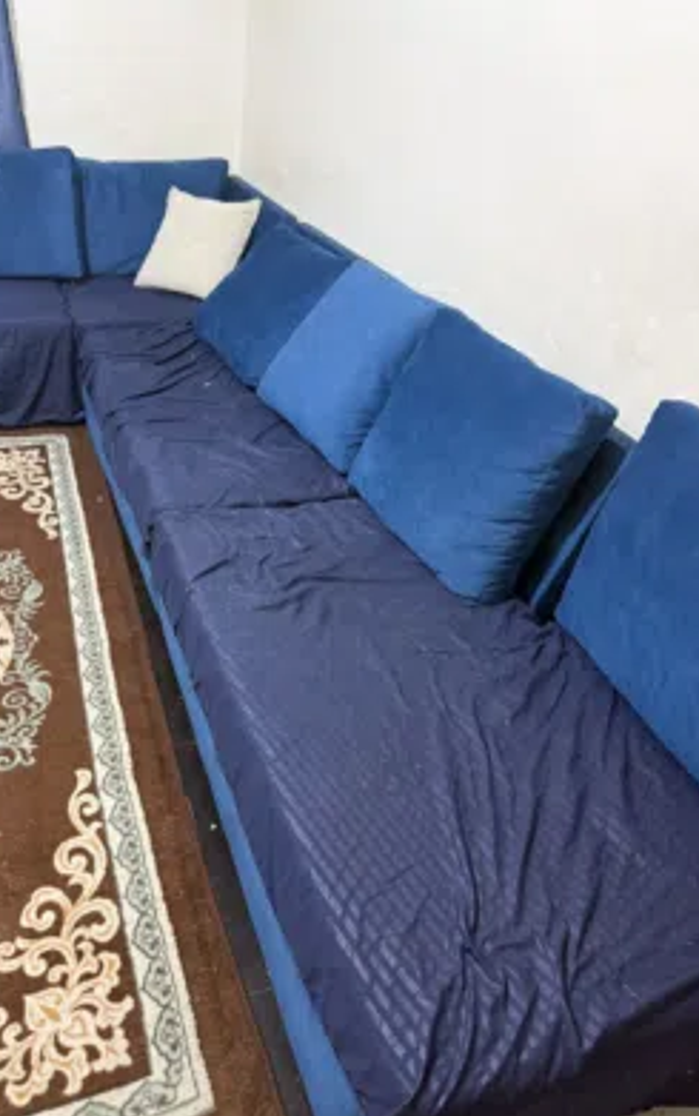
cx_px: 294
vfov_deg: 70.4
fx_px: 791
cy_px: 568
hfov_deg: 47.5
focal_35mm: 26
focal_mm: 6.76
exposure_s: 1/60
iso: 800
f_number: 1.78
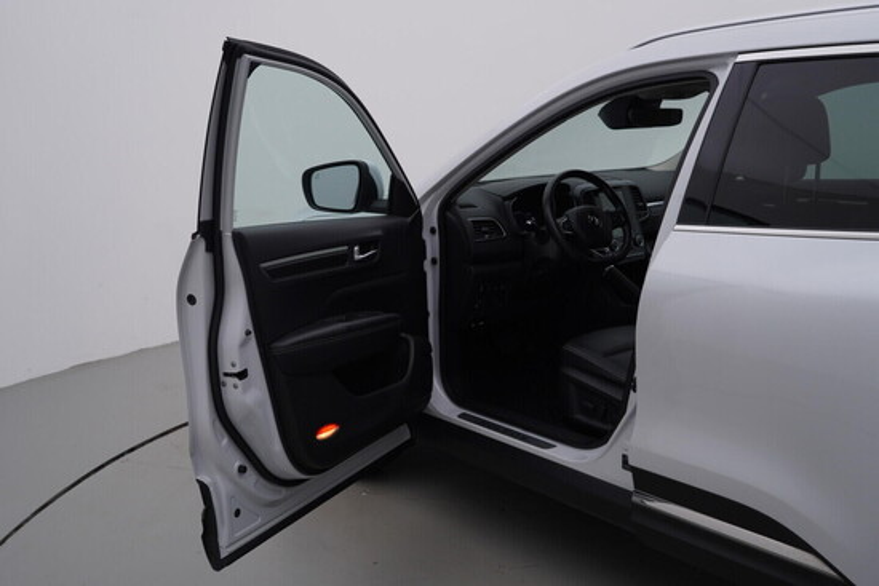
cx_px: 440
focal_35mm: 36
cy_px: 293
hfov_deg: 53.1
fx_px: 879
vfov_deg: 36.9
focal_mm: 24
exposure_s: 1/125
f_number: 5
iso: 125
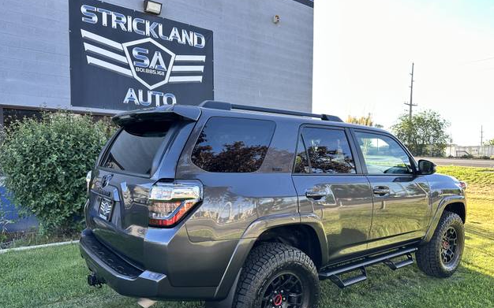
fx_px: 350
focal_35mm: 26
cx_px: 250
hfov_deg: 70.4
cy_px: 179
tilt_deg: -1.1
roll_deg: +1.0
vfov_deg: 47.4
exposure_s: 1/237
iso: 80
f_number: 1.78
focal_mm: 6.86
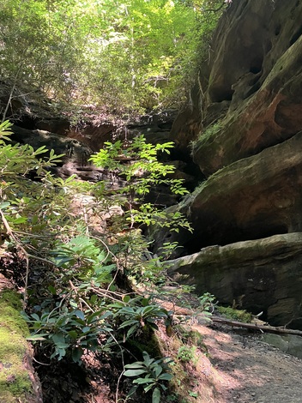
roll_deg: +0.7
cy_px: 202
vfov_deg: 58.4
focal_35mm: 31
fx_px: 361
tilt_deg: +24.1
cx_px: 160
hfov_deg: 45.4
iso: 320
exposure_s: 1/60
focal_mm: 3.99
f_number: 1.8
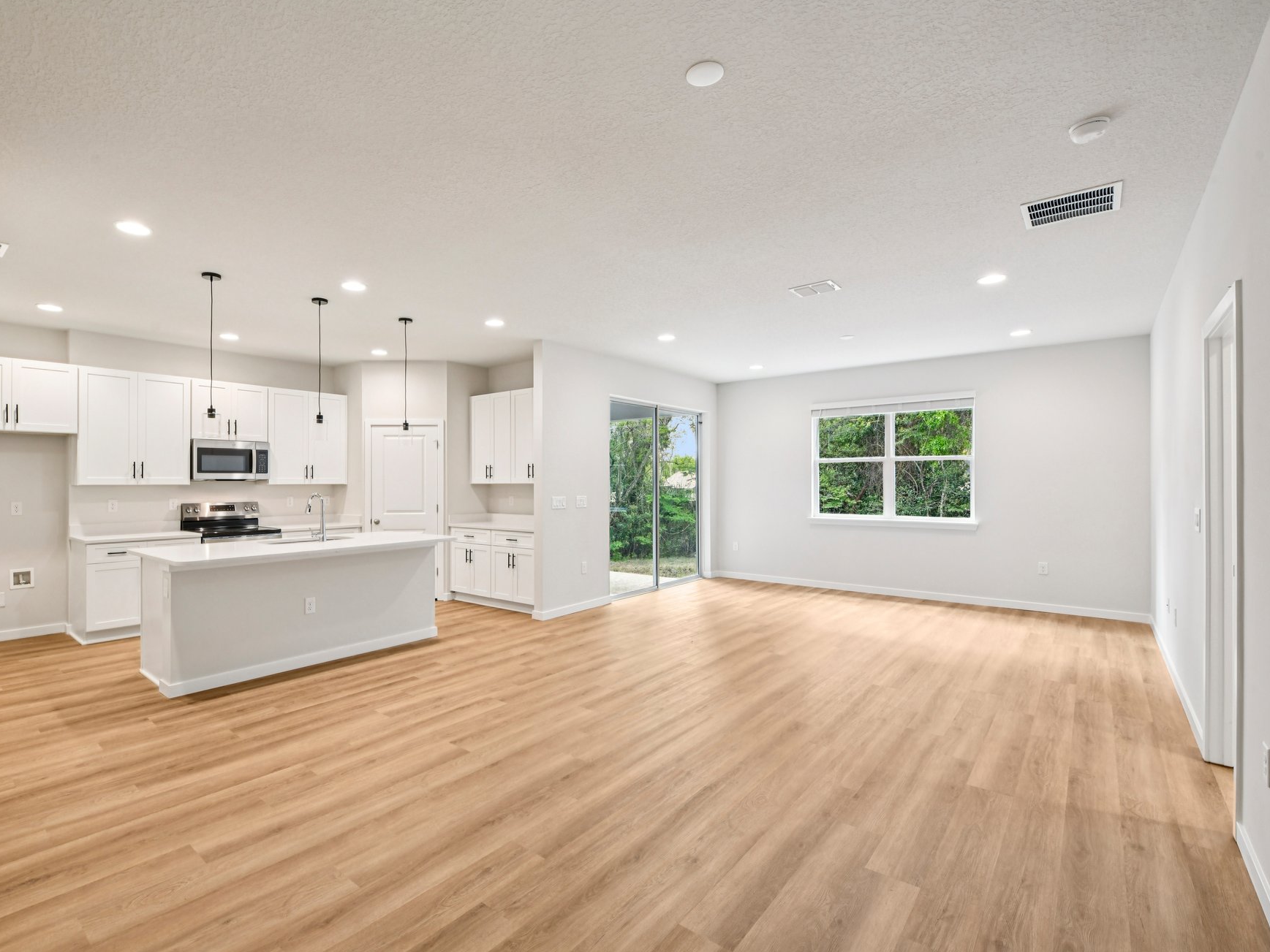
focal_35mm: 17
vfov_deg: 74.7
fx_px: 624
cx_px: 557
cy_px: 494
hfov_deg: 90.6
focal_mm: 15
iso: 400
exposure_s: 1/8
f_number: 8
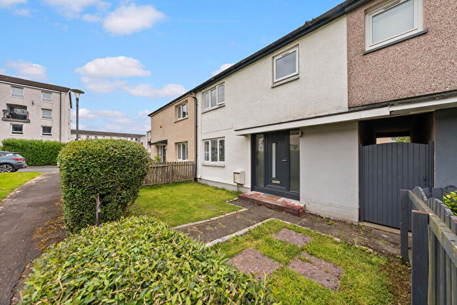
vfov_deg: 90.1
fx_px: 152
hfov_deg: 112.6
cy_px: 152
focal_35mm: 12
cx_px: 228
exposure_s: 1/400
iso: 1000
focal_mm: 12
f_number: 7.1
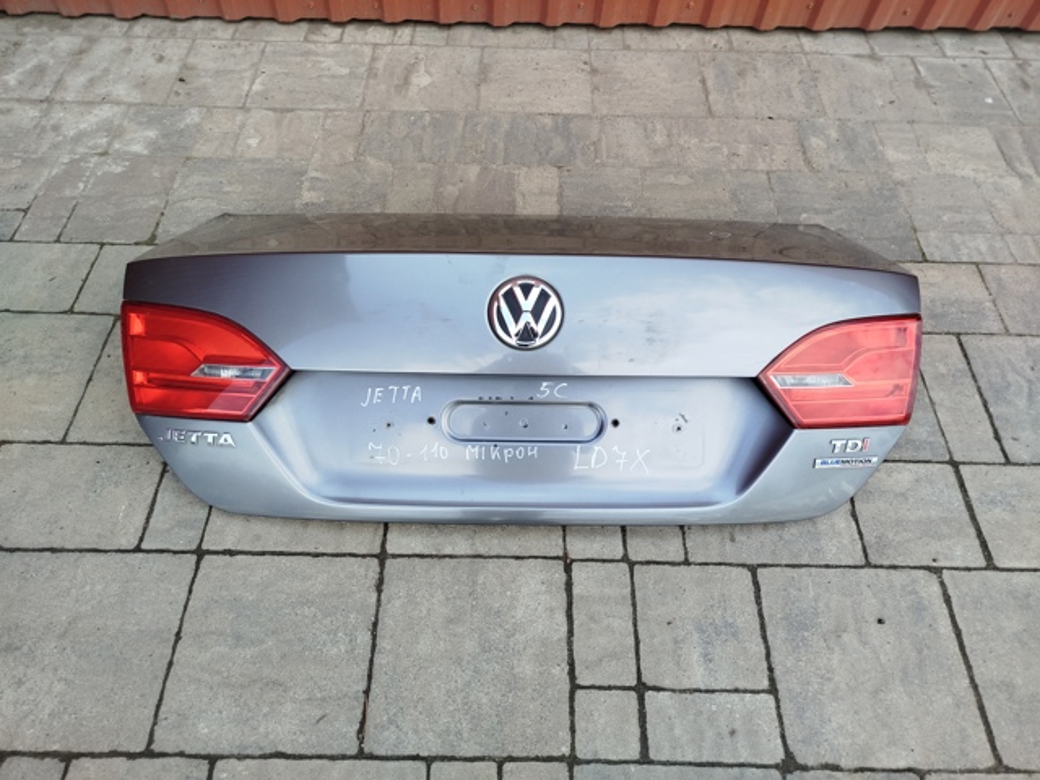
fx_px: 721
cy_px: 390
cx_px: 520
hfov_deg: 71.6
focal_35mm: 24
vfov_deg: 56.8
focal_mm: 5.31
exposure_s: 1/197
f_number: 1.7
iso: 50
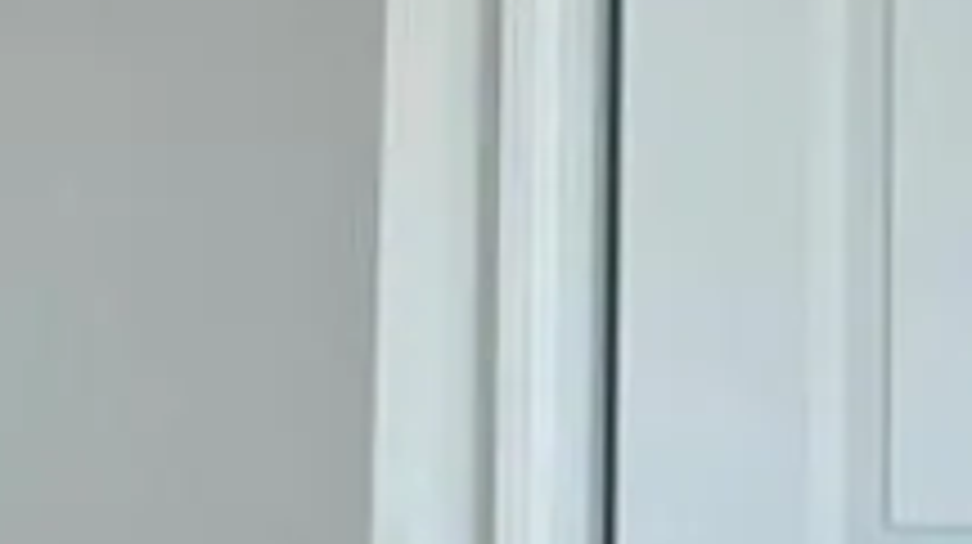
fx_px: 5407
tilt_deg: +5.4
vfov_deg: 5.8
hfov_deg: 10.2
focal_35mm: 210
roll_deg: +0.0
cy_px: 108
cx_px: 778
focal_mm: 5.7
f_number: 1.5
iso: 50
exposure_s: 1/120
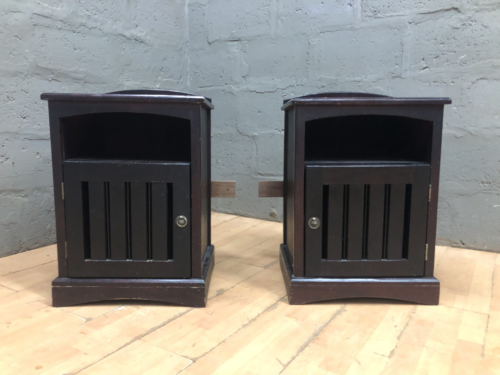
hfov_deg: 63.4
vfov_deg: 49.7
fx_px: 404
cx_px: 250
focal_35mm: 28
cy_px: 188
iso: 80
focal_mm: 3.99
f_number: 1.8
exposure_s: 1/6
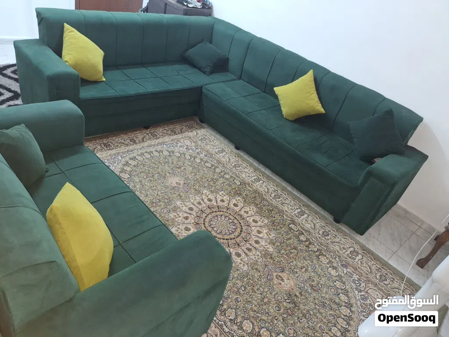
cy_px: 168
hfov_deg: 69.4
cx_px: 224
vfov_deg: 54.9
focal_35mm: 25
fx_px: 324
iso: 320
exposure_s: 1/50
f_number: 1.8
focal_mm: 4.69
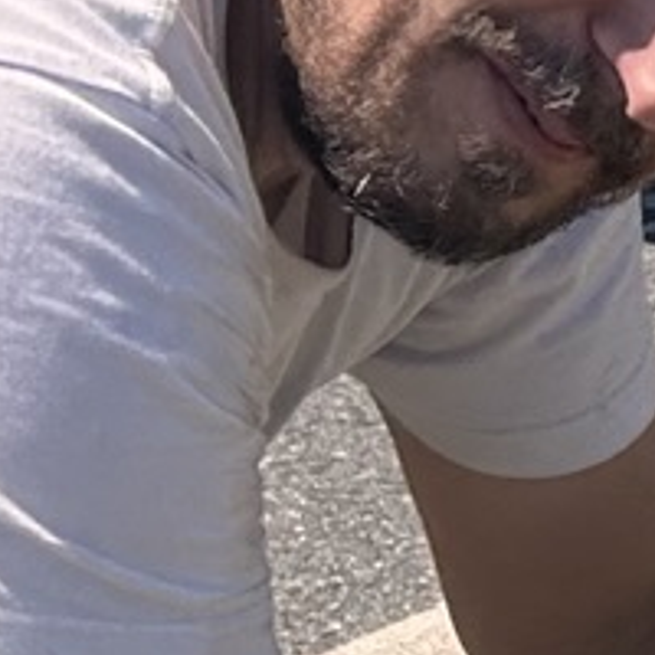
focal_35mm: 230
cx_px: 2263
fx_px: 4924
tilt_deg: -13.5
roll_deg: -0.8
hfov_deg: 6.6
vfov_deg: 7.6
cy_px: 164
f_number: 1.5
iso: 50
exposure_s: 1/3077
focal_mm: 5.7
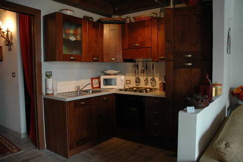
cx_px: 122
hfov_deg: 67.4
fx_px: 182
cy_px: 81
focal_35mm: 27
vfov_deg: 47.9
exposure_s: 1/40
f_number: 3.5
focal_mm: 18
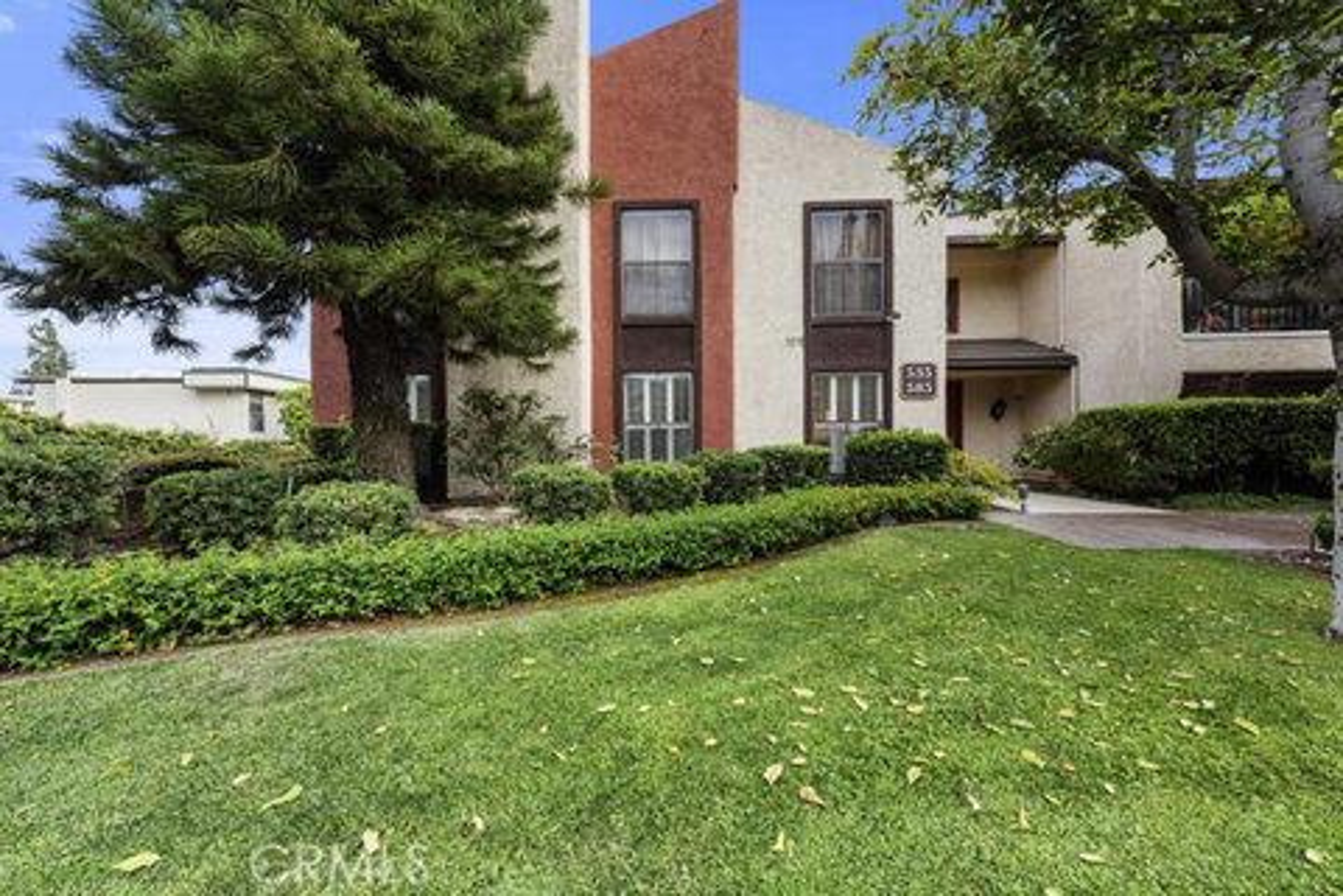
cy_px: 448
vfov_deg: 81.2
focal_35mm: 14
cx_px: 672
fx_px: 522
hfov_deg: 104.3
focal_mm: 14
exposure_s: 1/45
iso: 200
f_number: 9.5
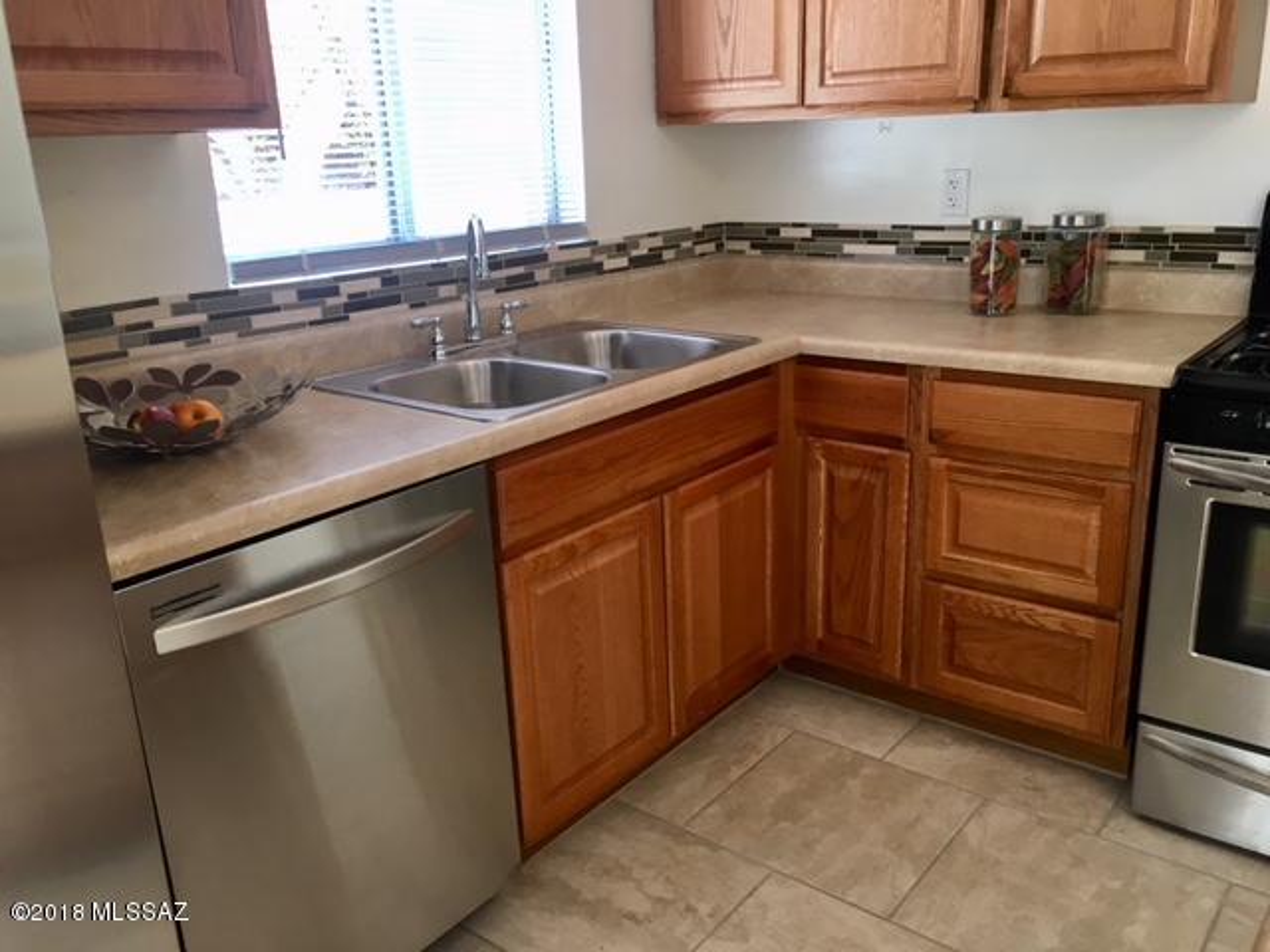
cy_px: 476
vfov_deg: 48.2
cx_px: 635
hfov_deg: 61.7
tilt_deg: -17.2
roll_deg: +2.9
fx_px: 1064
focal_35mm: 29
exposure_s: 1/30
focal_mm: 4.15
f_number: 2.2
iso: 64
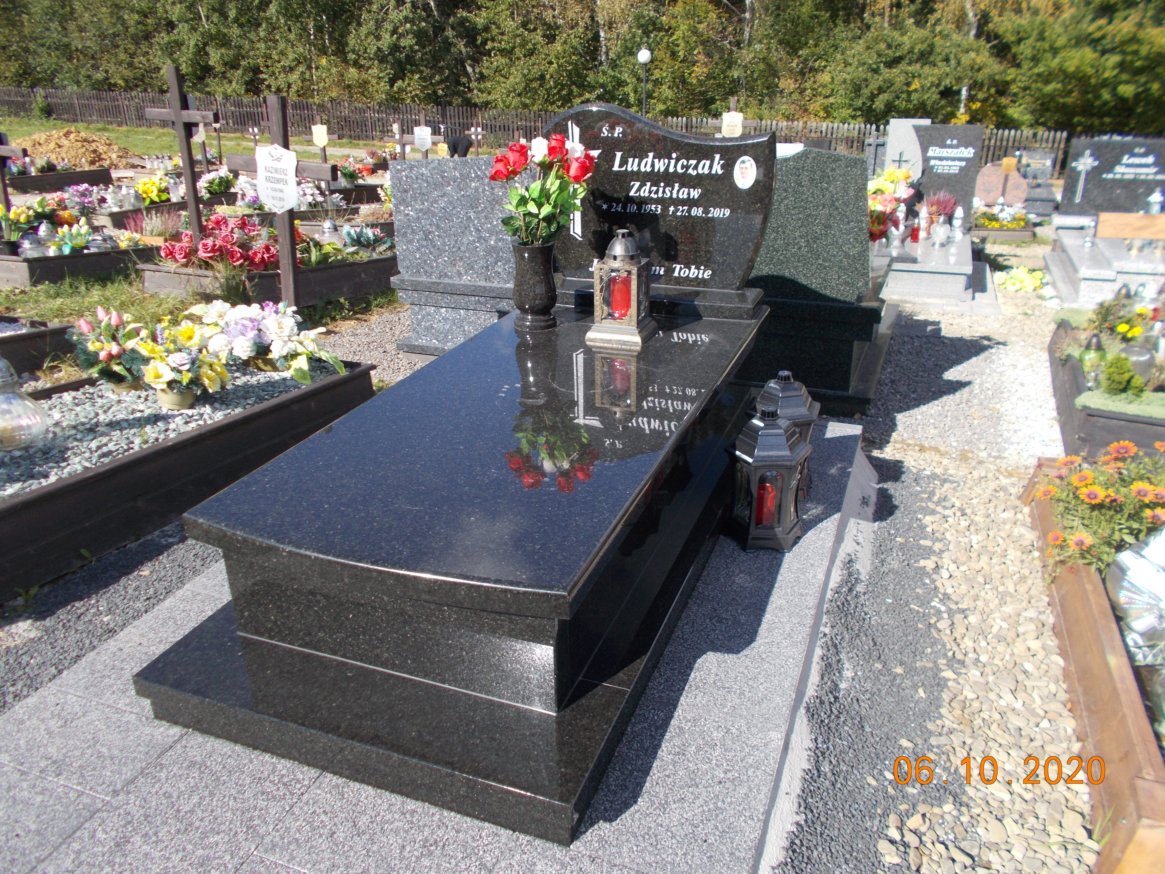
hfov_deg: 67.3
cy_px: 437
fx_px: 875
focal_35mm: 26
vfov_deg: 53.1
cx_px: 582
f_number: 8
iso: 80
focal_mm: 4.6
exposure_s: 1/100
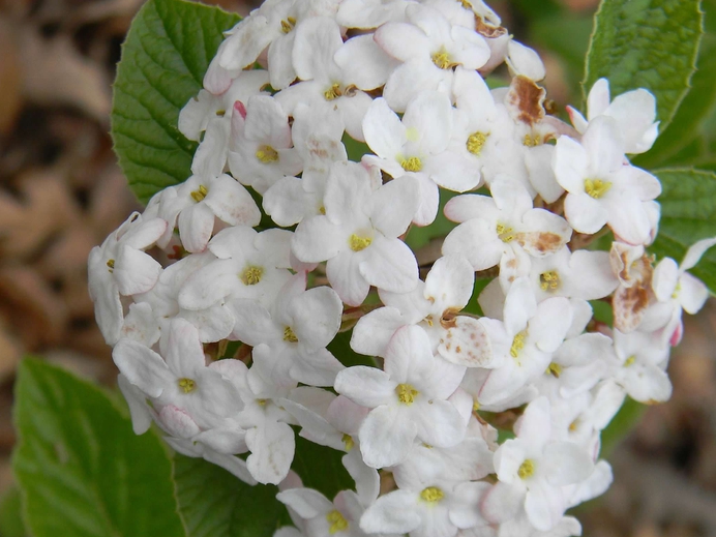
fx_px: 1531
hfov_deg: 26.3
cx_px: 364
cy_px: 346
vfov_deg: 19.9
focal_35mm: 74
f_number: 4.3
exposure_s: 1/124
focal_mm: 12.2
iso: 124
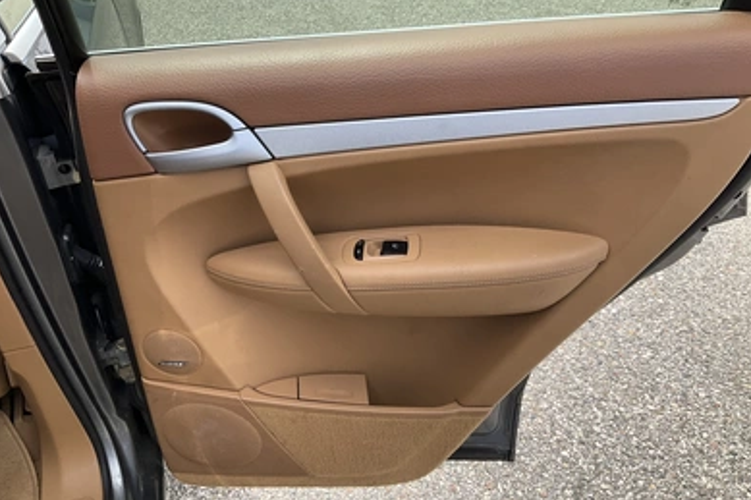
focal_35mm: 31
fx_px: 646
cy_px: 237
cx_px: 367
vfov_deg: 42.3
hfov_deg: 60.3
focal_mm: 3
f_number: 1.8
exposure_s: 1/599
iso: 25
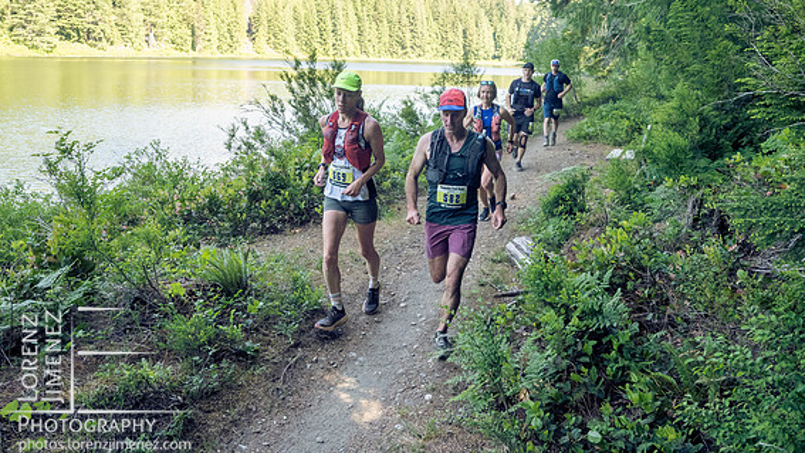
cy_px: 153
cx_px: 410
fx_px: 619
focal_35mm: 29
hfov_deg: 66.1
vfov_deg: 39.7
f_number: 2.8
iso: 1000
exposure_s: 1/1000
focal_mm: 13
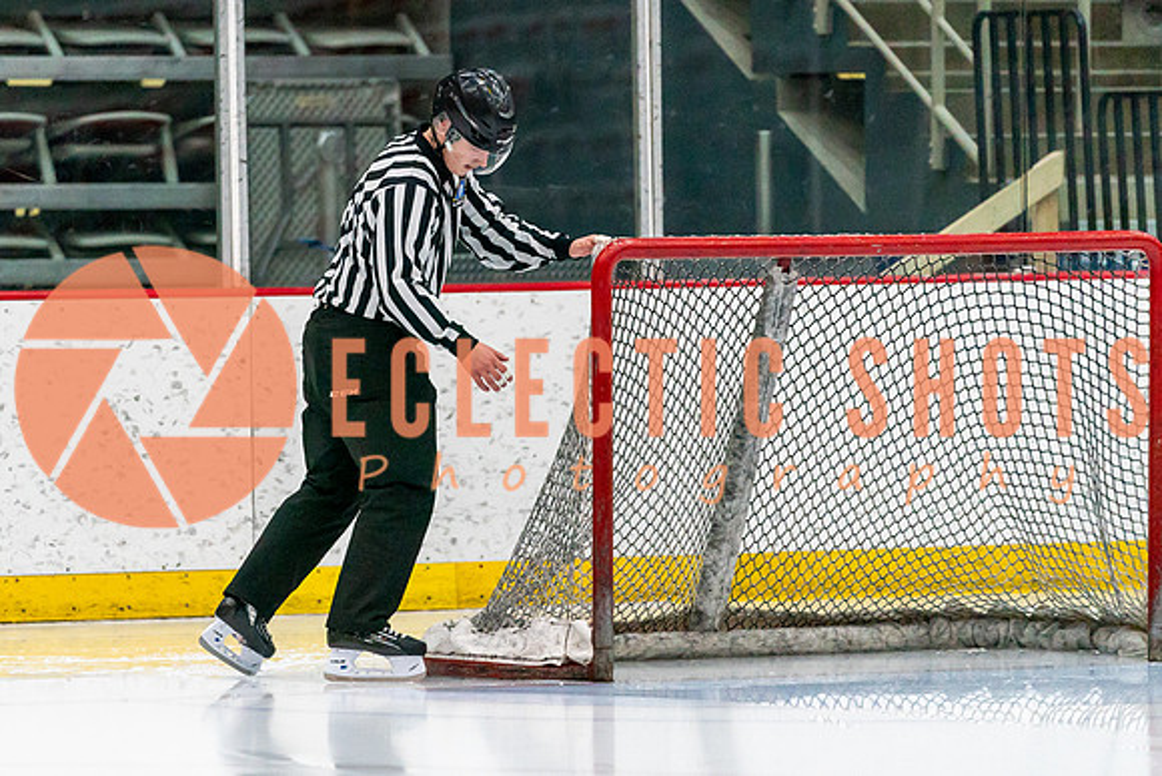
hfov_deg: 6.6
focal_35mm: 313
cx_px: 353
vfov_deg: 4.4
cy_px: 376
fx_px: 10102
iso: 3200
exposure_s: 1/1250
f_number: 2.8
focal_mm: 200
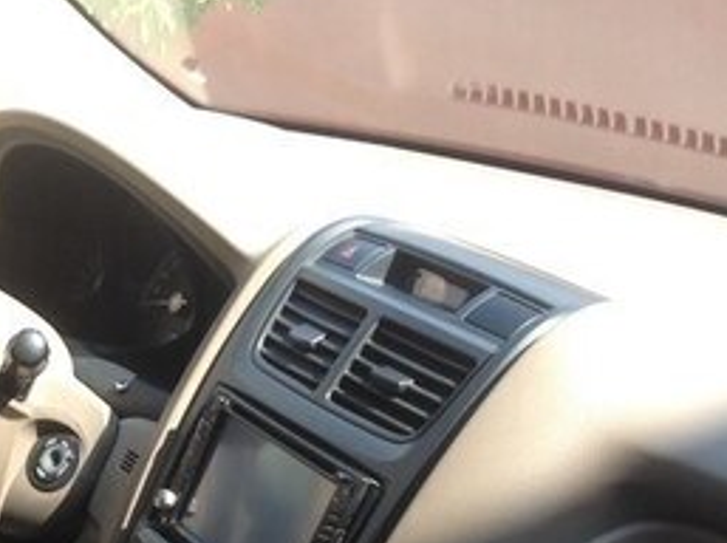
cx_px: 65
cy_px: 621
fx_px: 1888
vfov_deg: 15.8
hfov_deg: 21.3
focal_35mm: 90
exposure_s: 1/222
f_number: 2.4
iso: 50
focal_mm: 4.28
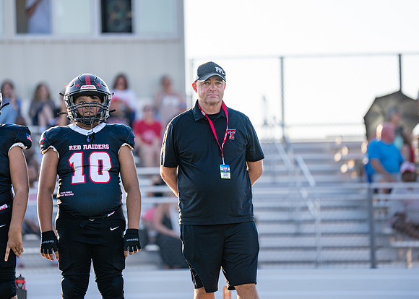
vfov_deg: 6.0
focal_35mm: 241
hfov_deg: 8.4
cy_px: 127
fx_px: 2861
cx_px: 203
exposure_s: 1/640
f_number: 2.8
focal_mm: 200
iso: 100
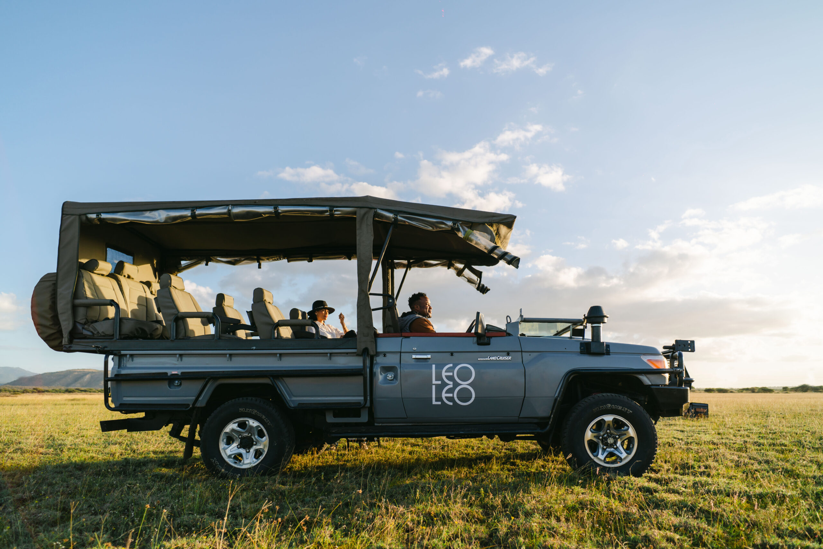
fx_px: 457
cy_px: 274
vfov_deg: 62.0
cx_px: 412
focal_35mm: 20
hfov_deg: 84.0
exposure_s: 1/640
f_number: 3.5
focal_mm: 20
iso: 100
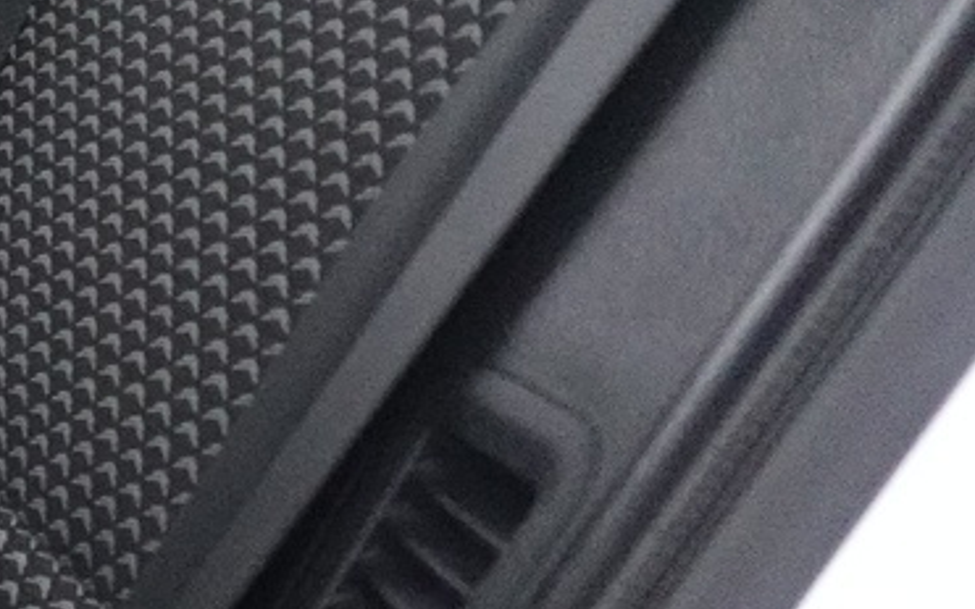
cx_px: -1085
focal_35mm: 89
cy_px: 200
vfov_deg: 14.7
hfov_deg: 16.4
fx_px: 2365
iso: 3200
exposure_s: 1/80
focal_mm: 7.6
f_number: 2
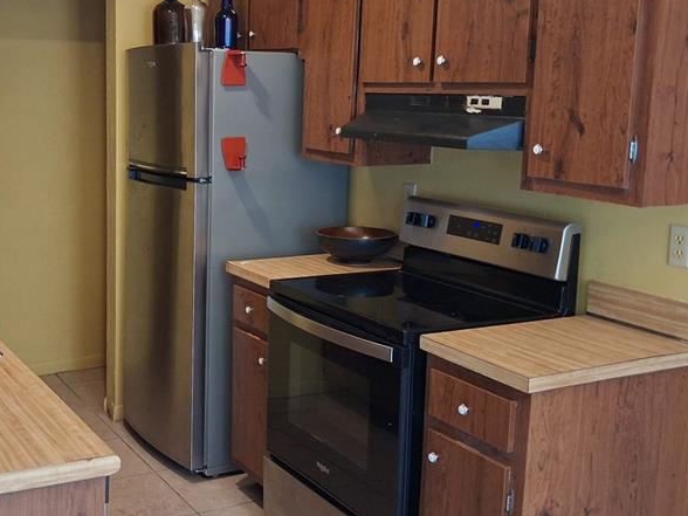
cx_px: 235
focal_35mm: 47
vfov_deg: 30.8
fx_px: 934
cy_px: 227
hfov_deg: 40.0
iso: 320
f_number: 1.8
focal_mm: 4
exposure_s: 1/60
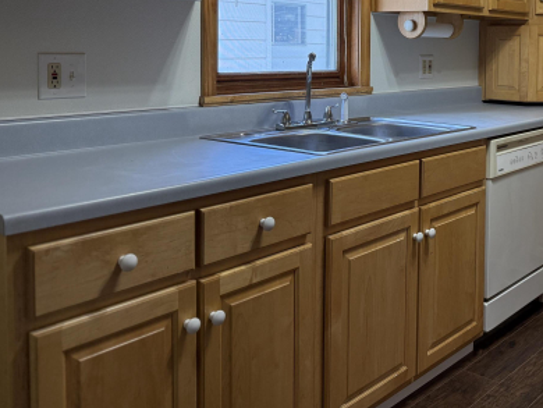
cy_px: 81
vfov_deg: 34.1
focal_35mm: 41
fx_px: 644
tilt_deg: -3.2
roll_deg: -1.2
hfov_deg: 43.3
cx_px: 448
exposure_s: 1/120
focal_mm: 6.76
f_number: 1.78
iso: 250
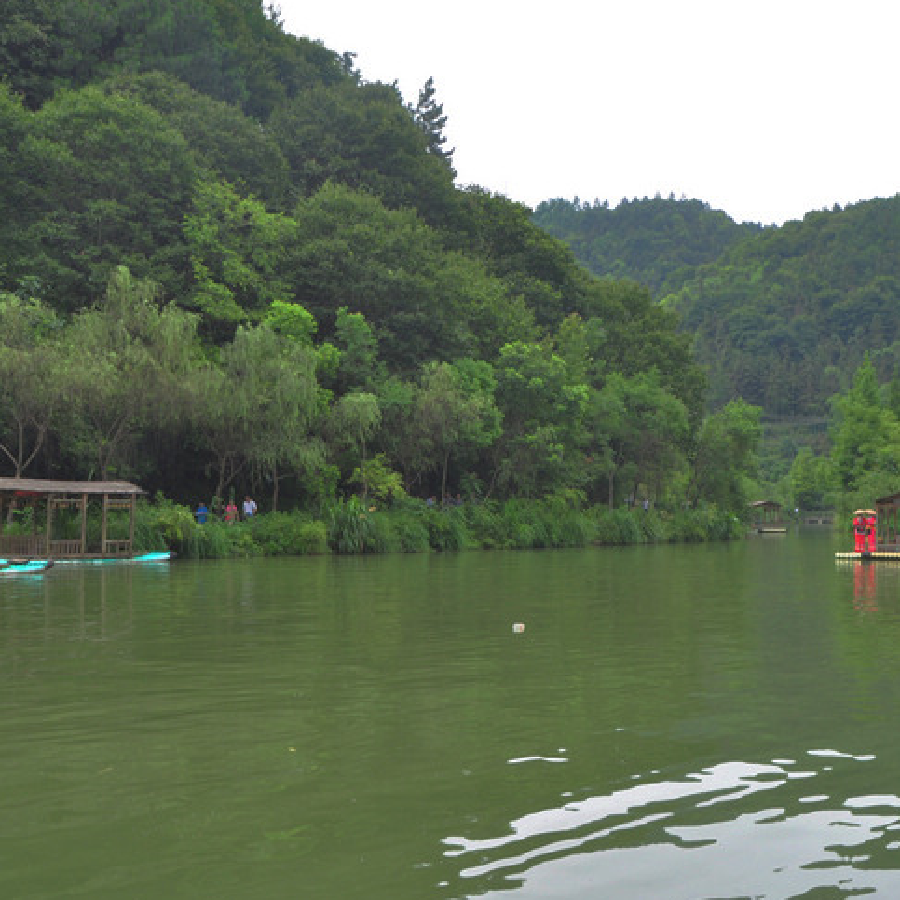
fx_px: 1550
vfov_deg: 32.4
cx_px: 550
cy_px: 422
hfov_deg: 32.3
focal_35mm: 53
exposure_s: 1/100
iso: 200
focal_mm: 25
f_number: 11
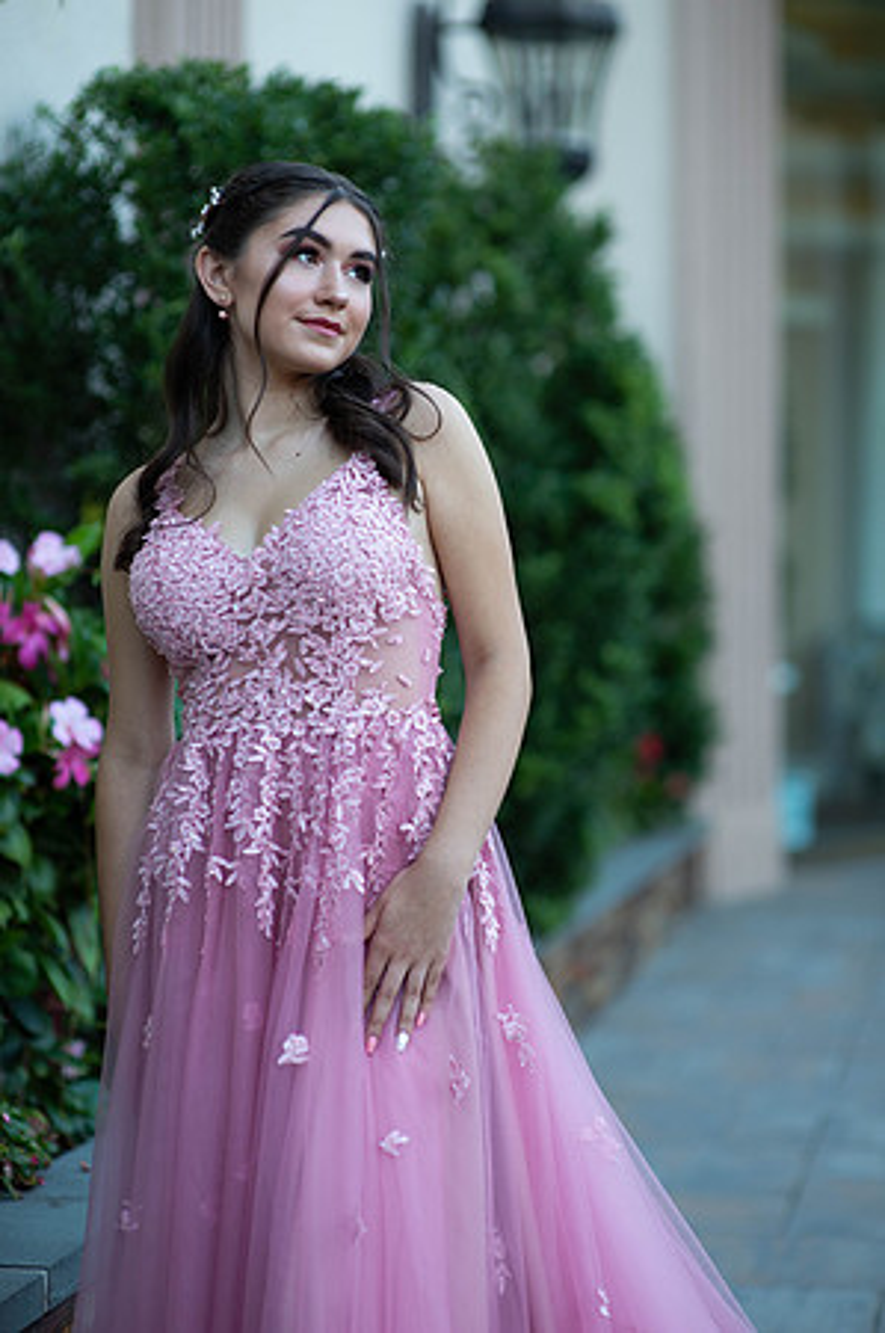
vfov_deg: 23.9
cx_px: 442
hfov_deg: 16.0
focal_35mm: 85
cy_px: 666
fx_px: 3141
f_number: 2
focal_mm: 85
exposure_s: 1/640
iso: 250
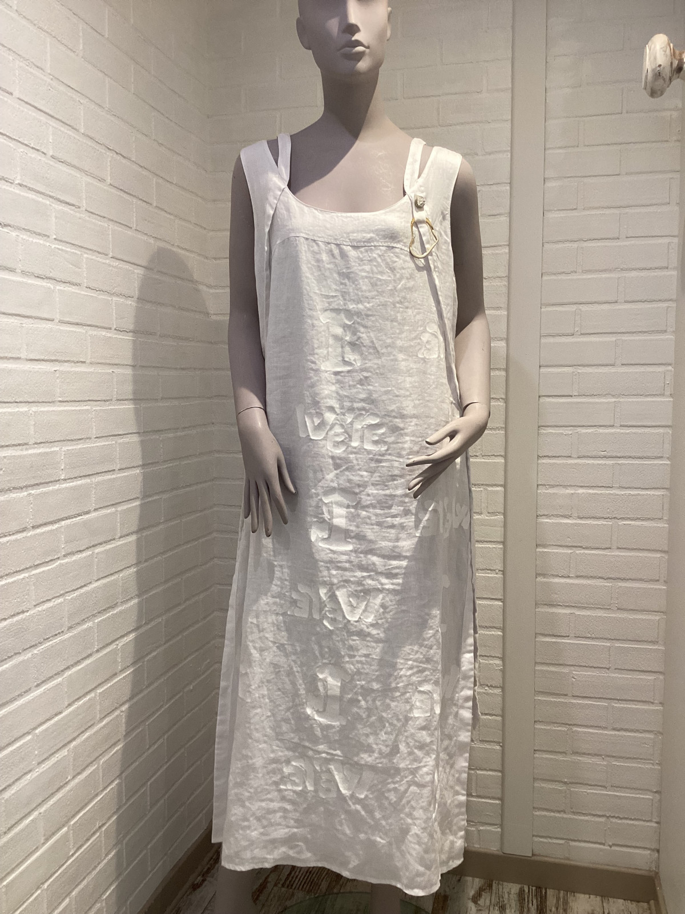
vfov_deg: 58.4
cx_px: 342
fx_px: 818
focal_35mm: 31
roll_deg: +0.7
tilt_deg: -5.7
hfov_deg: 45.4
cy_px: 457
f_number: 2.4
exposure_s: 1/50
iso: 125
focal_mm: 3.3
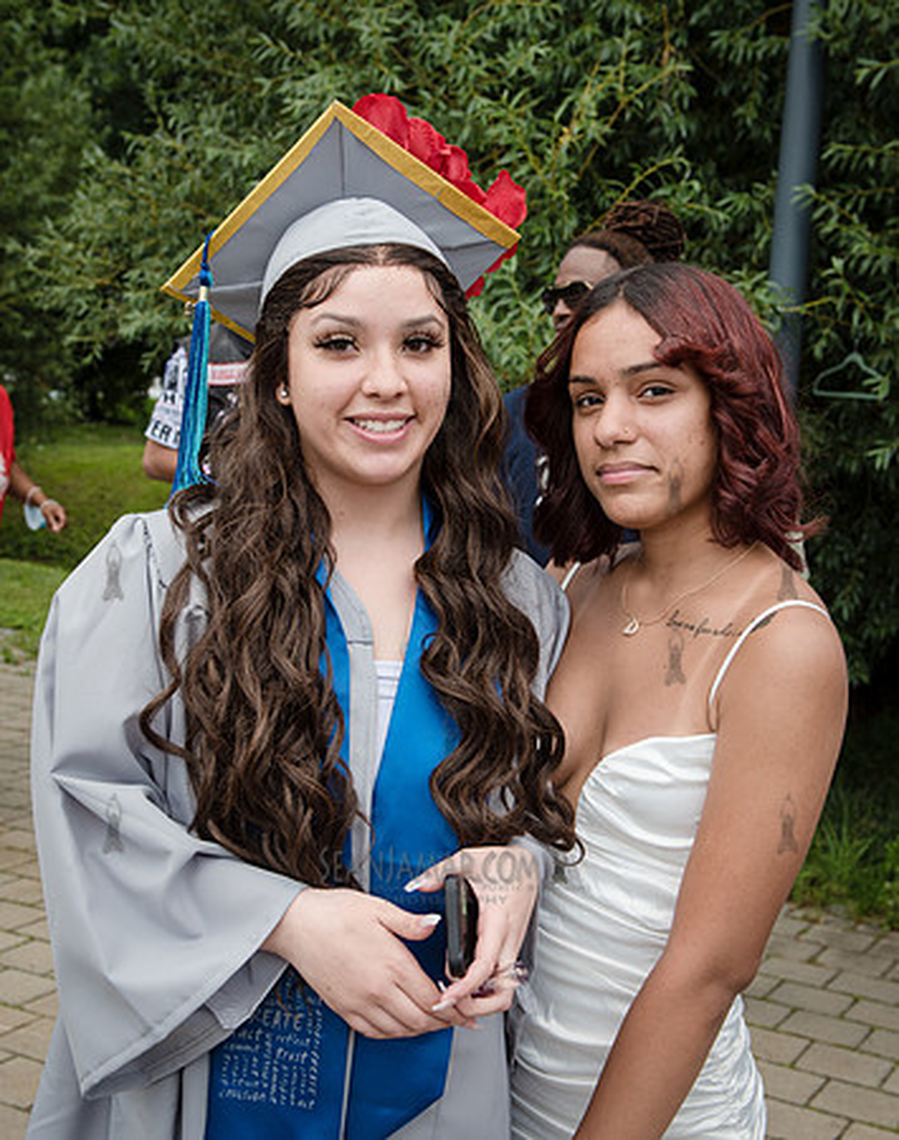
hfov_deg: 30.3
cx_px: 445
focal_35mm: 50
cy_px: 570
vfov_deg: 37.9
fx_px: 1661
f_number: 5.6
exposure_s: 1/640
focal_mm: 35
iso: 200
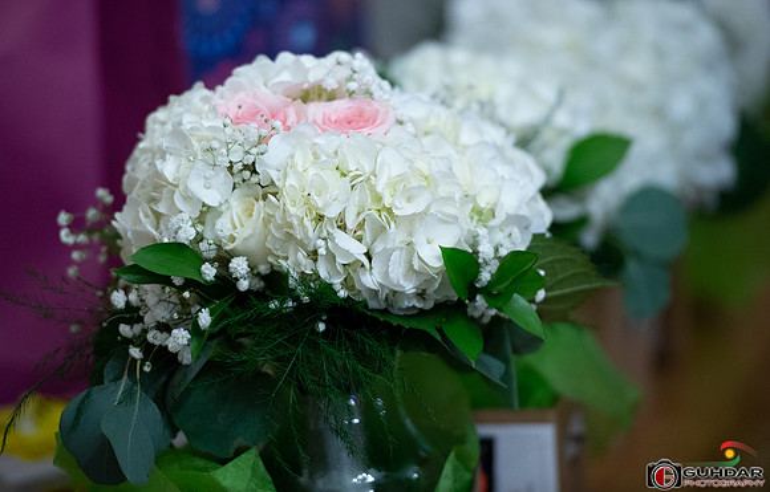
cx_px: 349
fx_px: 4671
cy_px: 213
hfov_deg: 9.4
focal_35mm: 221
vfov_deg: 6.0
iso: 3200
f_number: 2.8
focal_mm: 200
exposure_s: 1/200
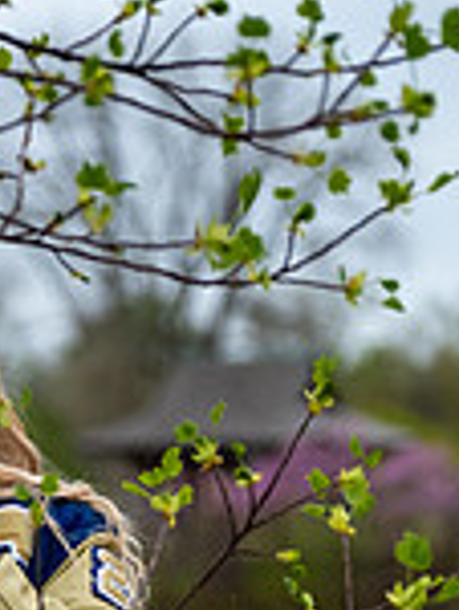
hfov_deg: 4.3
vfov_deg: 5.6
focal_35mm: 349
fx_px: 6153
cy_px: 793
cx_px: -106
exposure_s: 1/1000
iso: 250
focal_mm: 80.4
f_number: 2.8
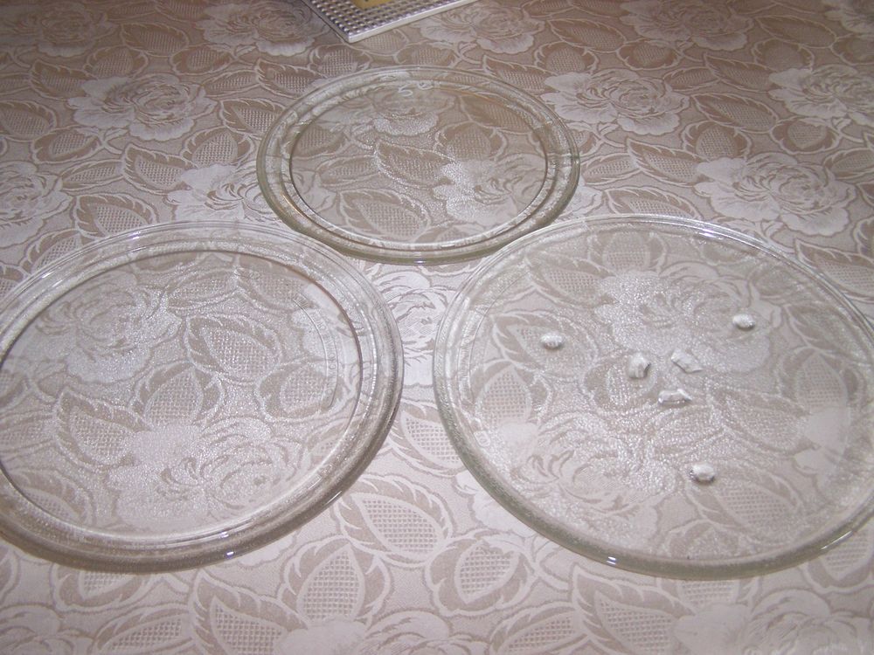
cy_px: 328
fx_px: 959
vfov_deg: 37.7
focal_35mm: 38
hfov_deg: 49.0
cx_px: 437
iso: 160
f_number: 2.8
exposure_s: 1/60
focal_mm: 6.3
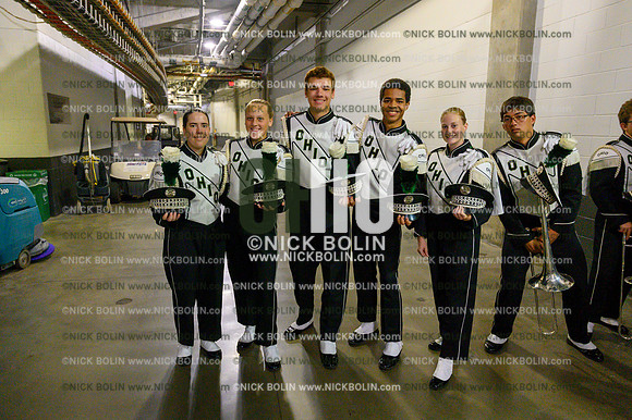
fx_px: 447
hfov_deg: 70.5
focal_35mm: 26
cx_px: 316
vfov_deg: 50.4
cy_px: 210
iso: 10000
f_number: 5.6
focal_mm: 25.5
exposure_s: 1/160
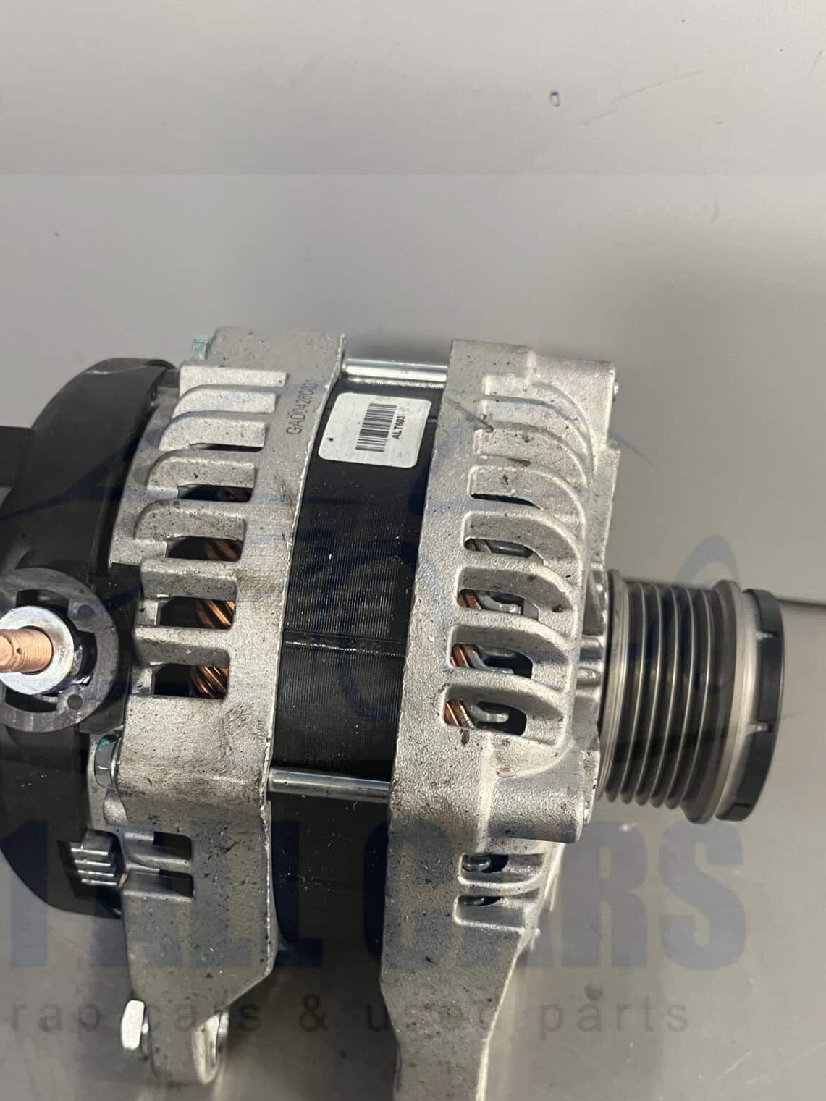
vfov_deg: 51.7
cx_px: 345
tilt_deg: -45.8
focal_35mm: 35
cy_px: 731
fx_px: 1113
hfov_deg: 40.6
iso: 320
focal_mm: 5.1
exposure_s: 1/50
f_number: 1.6
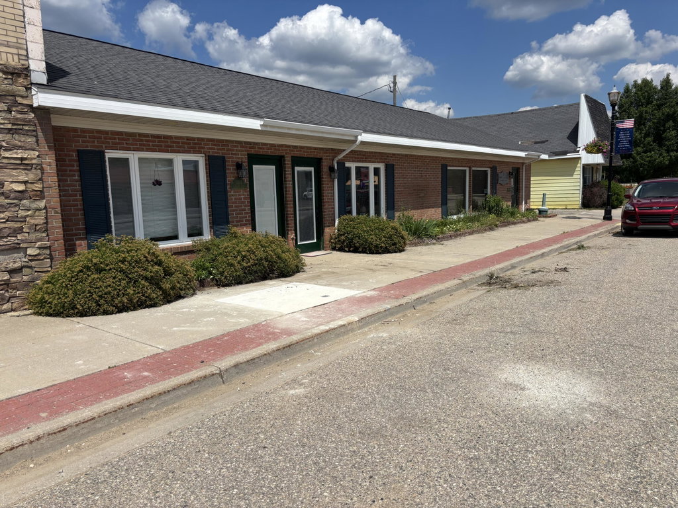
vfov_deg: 53.1
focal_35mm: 26
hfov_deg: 67.3
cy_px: 254
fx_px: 509
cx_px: 339
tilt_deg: -7.2
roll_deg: +1.7
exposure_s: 1/6329
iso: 50
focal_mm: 5.96
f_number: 1.6
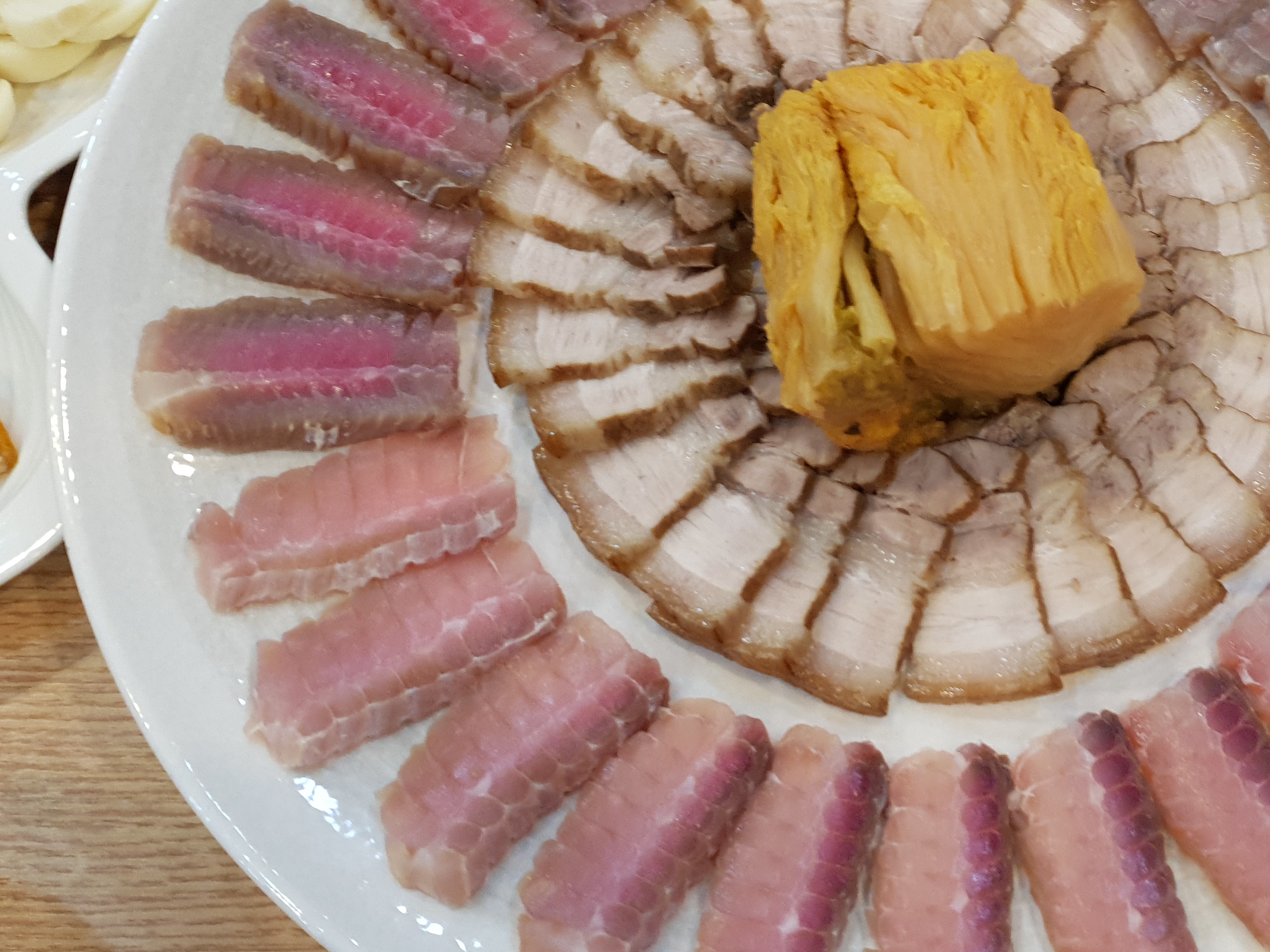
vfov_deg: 33.4
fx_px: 1577
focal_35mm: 43
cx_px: 912
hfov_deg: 42.8
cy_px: 354
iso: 160
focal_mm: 4.3
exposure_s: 1/60
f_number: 1.5
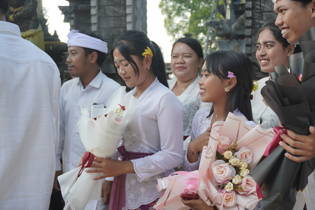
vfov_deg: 27.3
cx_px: 158
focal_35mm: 50
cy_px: 105
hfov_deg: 39.9
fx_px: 433
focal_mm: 33
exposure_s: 1/320
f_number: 5
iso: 200
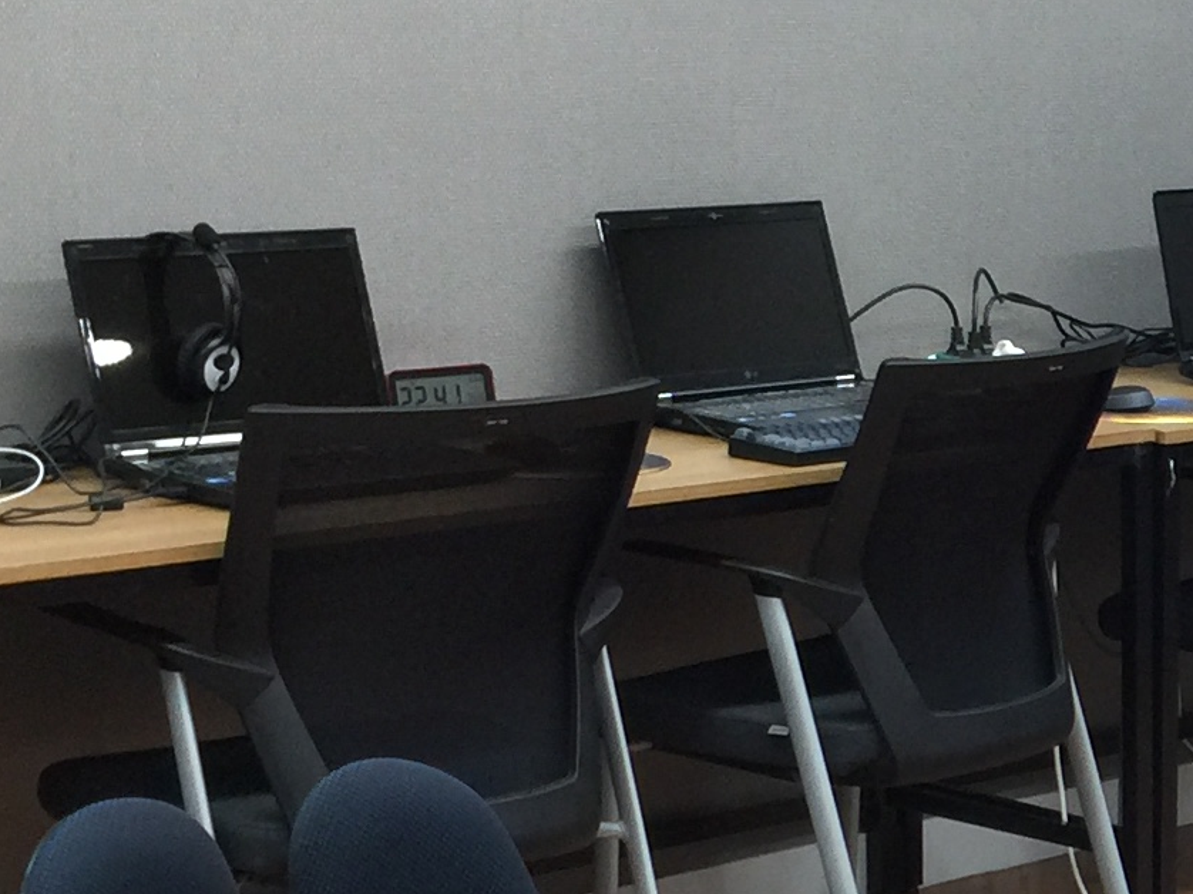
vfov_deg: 13.0
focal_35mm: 113
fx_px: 3893
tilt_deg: -11.5
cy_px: 777
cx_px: 1794
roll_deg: -3.2
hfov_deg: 16.0
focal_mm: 4.15
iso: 50
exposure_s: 1/30
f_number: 2.2
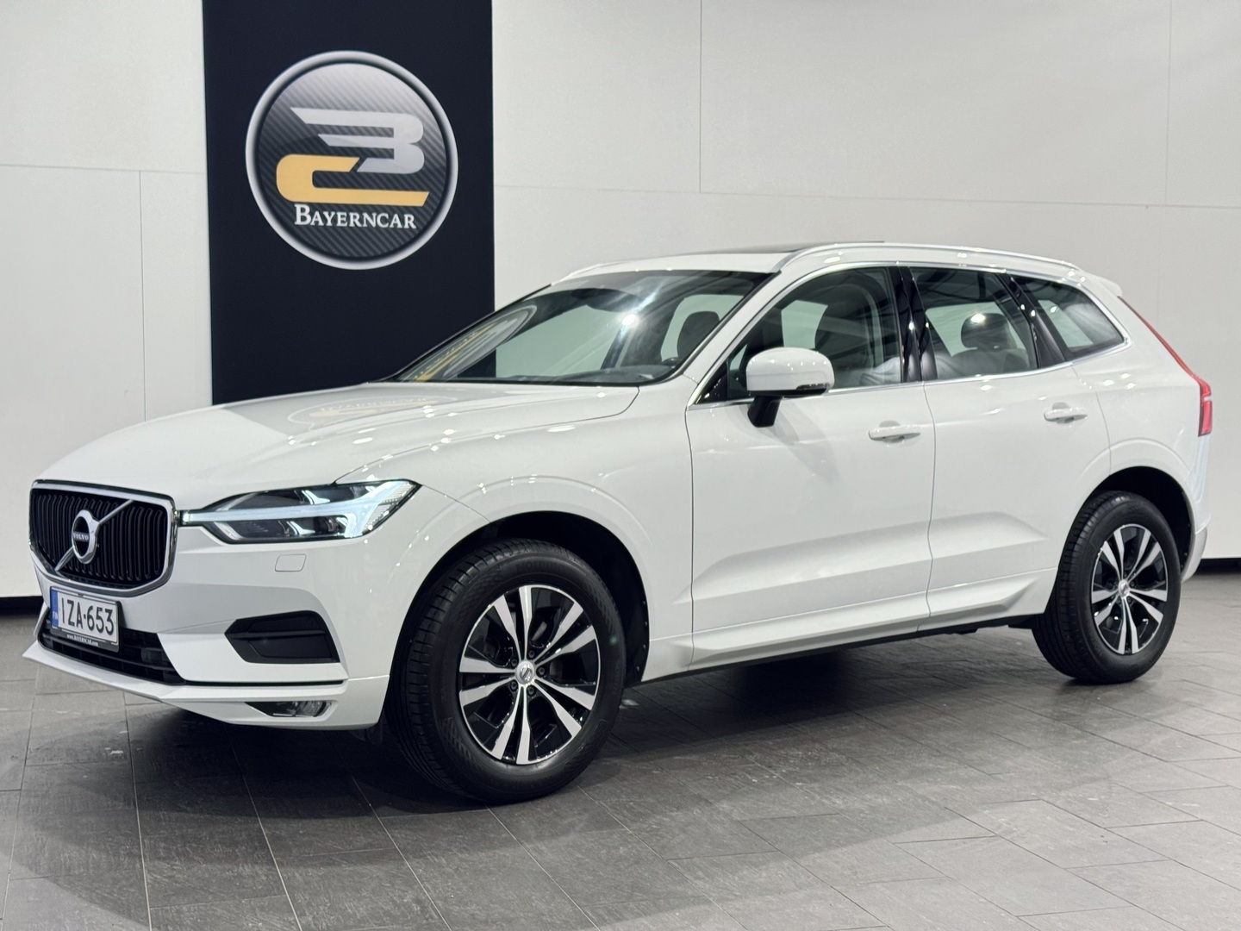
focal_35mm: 48
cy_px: 466
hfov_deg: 39.7
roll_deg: -0.6
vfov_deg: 30.3
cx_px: 620
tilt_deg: -3.3
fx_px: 1721
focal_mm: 6.76
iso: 64
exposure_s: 1/100
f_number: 1.78
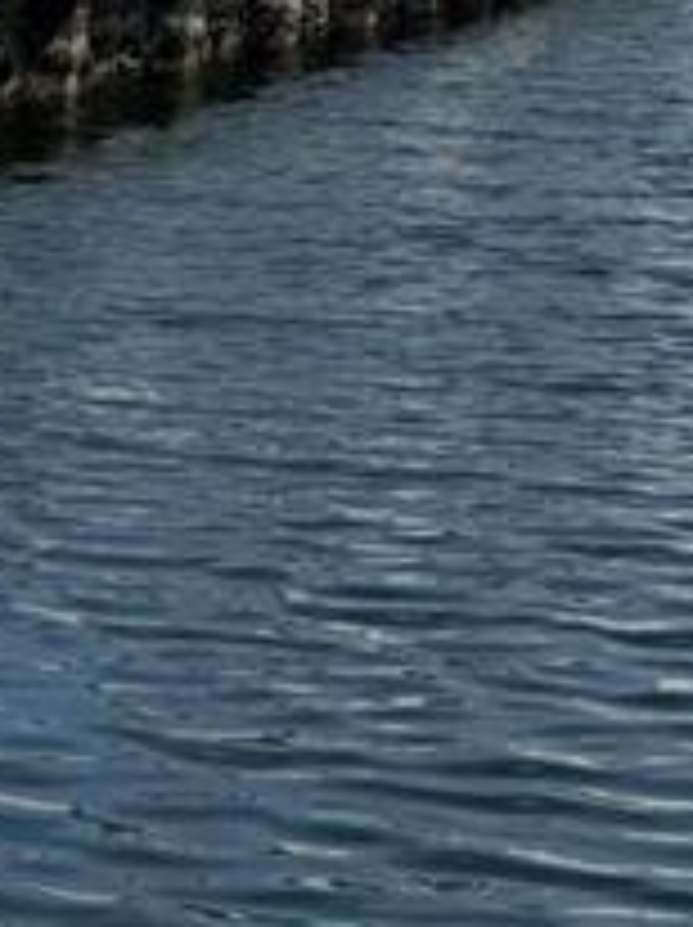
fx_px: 3745
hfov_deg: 9.7
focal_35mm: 140
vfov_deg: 12.9
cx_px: 1454
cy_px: -684
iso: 80
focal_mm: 6.76
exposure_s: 1/9009
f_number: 1.78
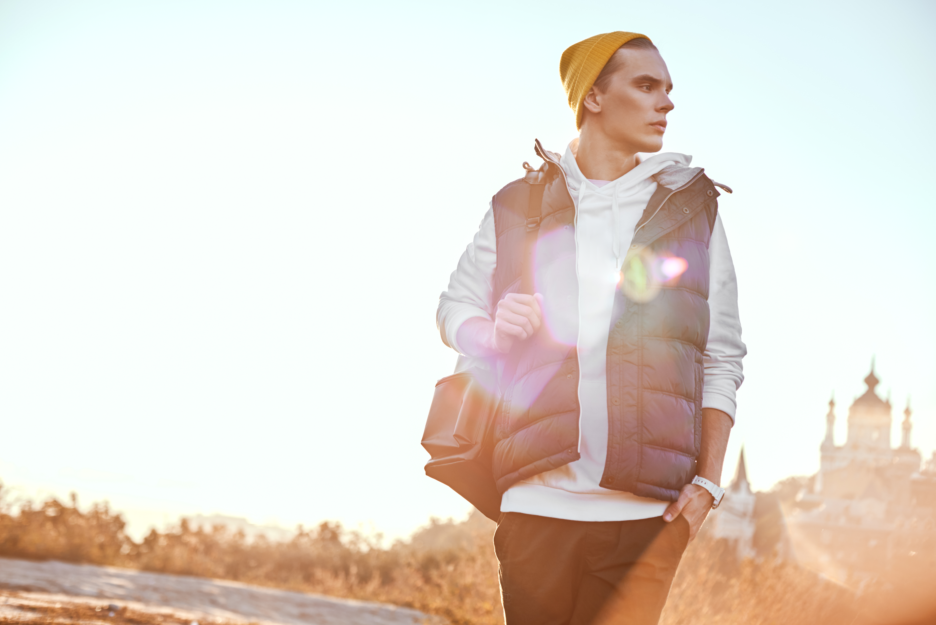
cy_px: 312
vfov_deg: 27.0
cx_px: 468
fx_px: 1300
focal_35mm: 50
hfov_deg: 39.6
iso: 160
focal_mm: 50
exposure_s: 1/640
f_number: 3.5
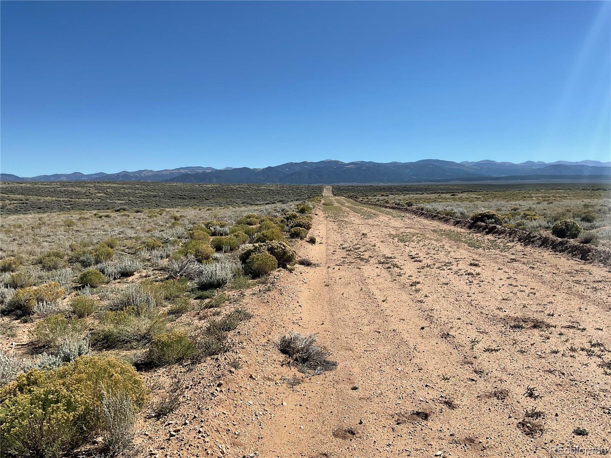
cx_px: 306
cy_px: 229
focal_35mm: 29
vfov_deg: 48.2
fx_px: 512
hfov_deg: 61.7
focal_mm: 3
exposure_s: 1/2538
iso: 16
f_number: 1.8
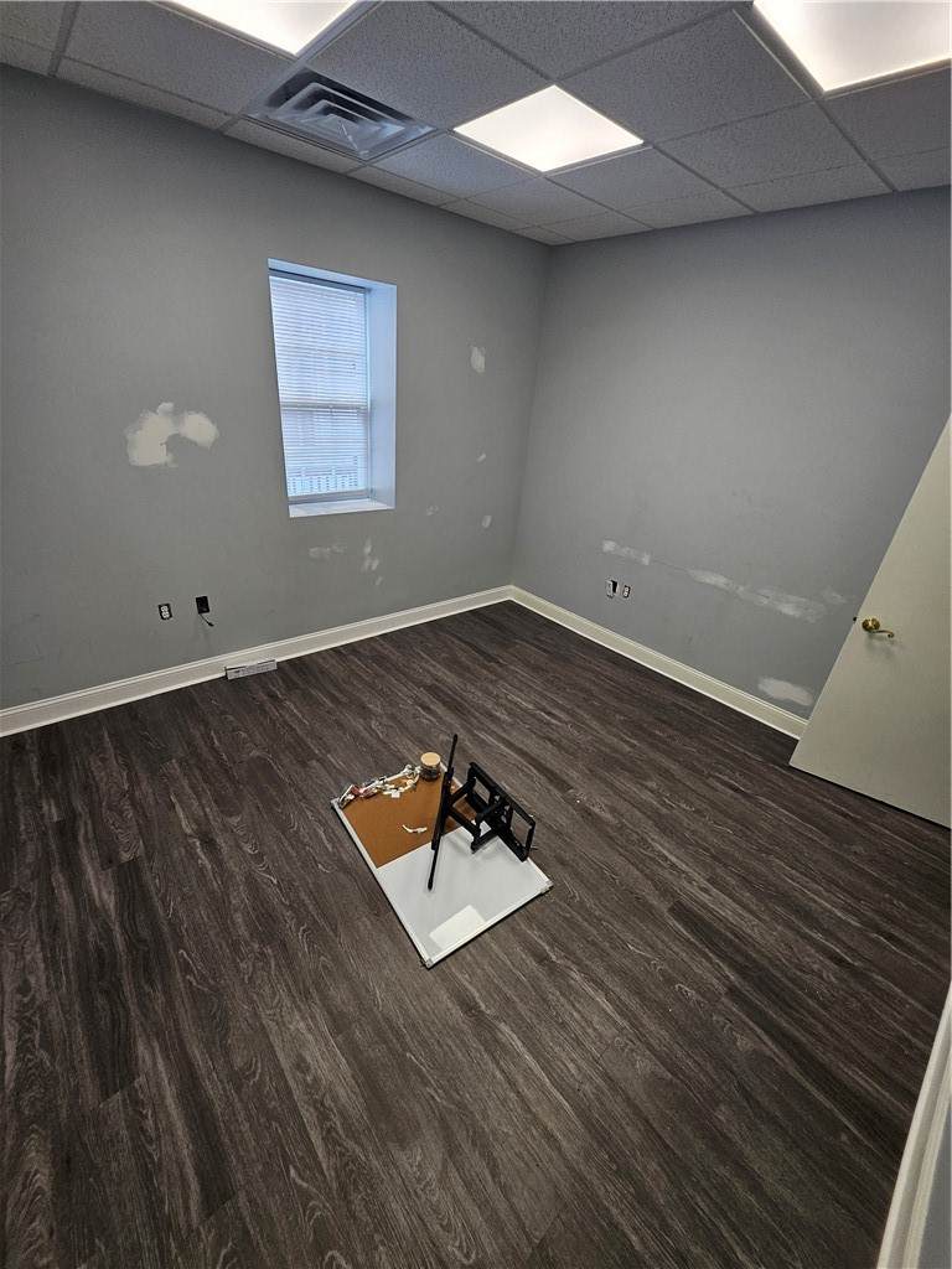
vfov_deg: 106.2
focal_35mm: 13
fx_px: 477
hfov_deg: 89.9
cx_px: 476
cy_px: 634
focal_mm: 1.74
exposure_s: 1/60
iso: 40
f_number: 2.2
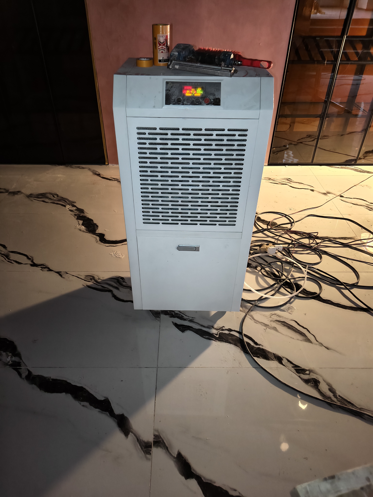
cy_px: 248
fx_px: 330
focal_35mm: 23
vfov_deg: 73.9
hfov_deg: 58.9
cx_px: 186
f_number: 1.88
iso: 547
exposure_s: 1/33.3
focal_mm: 5.56
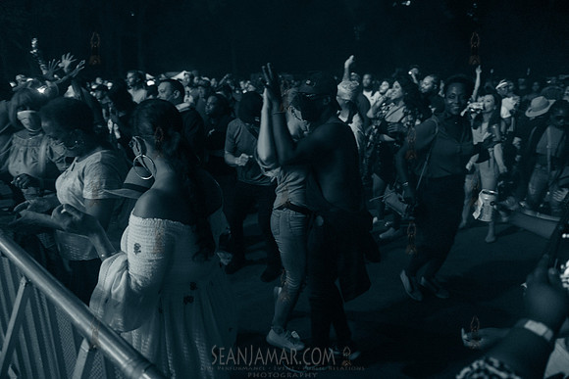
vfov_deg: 53.2
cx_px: 284
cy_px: 190
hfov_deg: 73.7
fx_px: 379
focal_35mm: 24
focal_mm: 24
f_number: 2.8
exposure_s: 1/100
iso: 3200
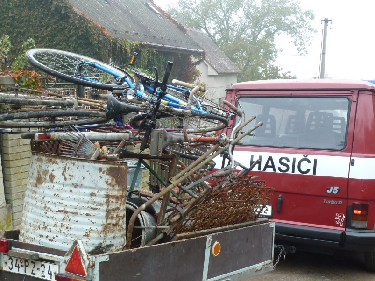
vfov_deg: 28.4
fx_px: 552
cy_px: 178
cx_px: 181
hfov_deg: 37.5
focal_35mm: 51
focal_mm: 6.5
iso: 100
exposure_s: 1/30
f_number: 3.6
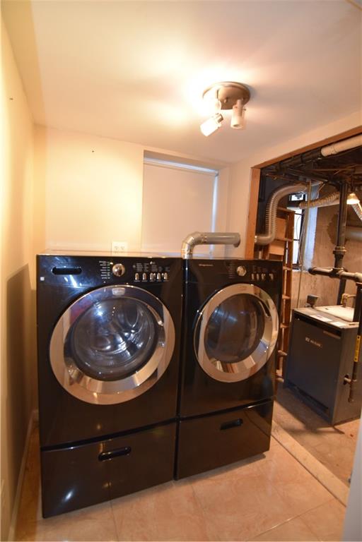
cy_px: 271
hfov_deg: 69.7
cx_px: 181
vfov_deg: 92.4
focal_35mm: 17
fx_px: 260
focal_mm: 11.5
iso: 800
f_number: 3.5
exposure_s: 1/60
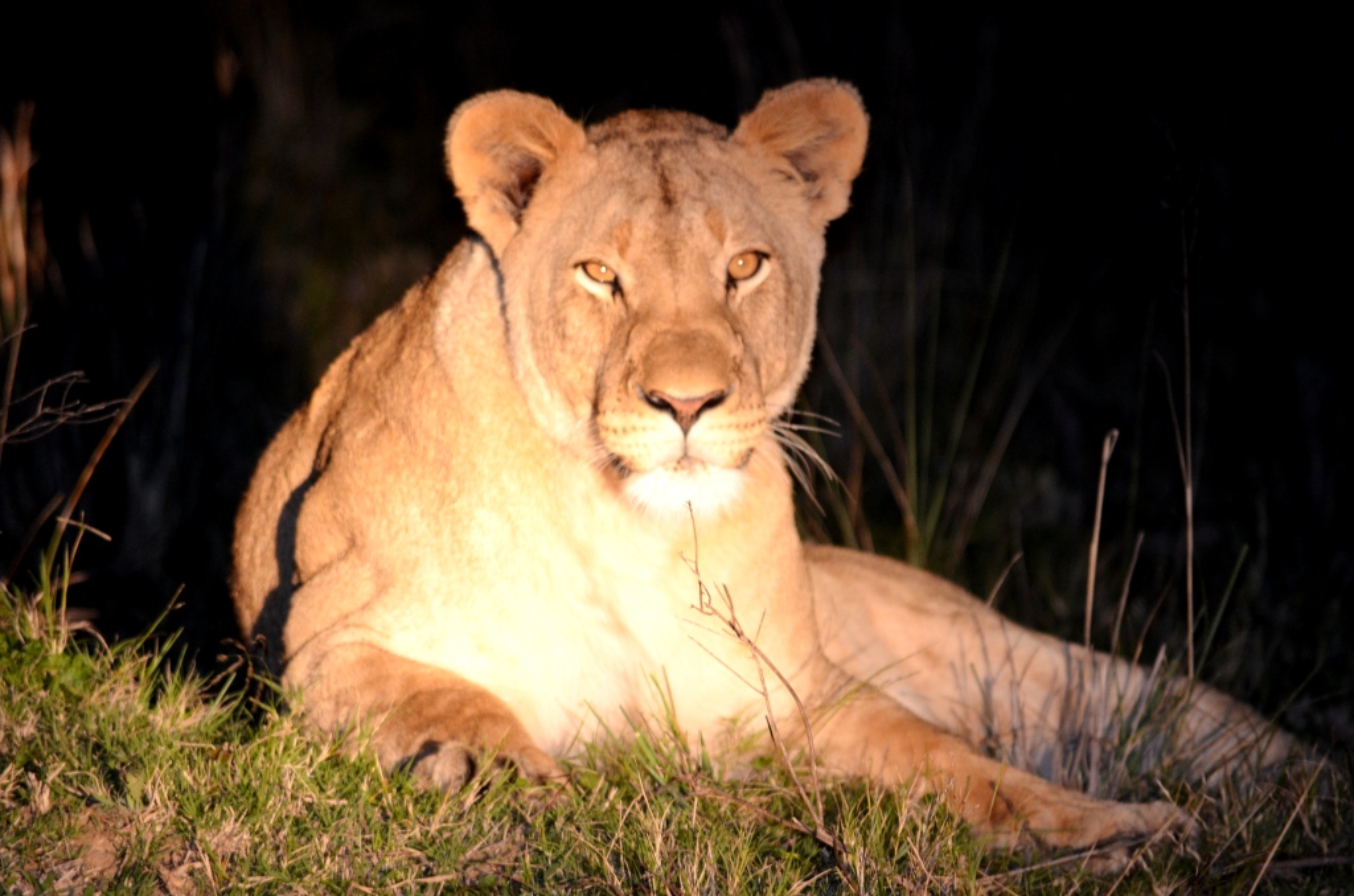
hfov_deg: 4.6
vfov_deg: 3.0
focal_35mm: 450
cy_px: 448
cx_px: 677
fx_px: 16888
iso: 1000
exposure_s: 1/60
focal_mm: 300
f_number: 5.6
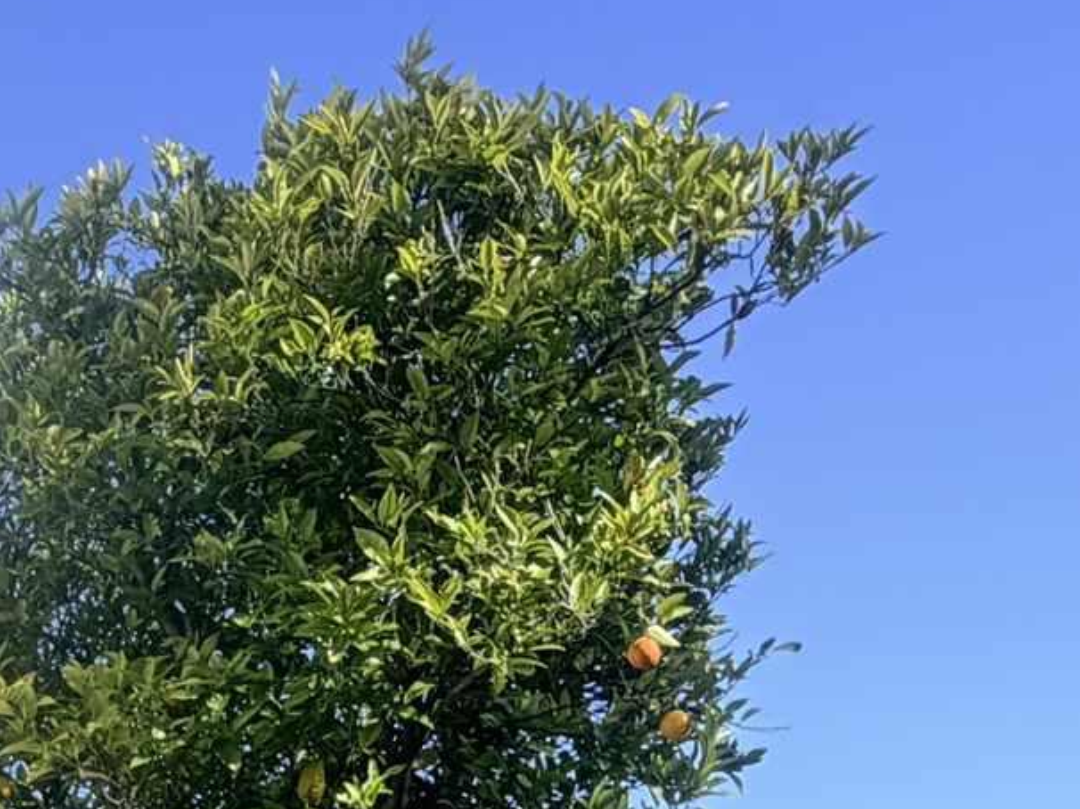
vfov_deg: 17.7
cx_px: -5
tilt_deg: -3.4
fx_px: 2214
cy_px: 1340
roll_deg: -2.8
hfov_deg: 26.0
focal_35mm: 71
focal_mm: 2.22
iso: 50
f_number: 2.2
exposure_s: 1/355
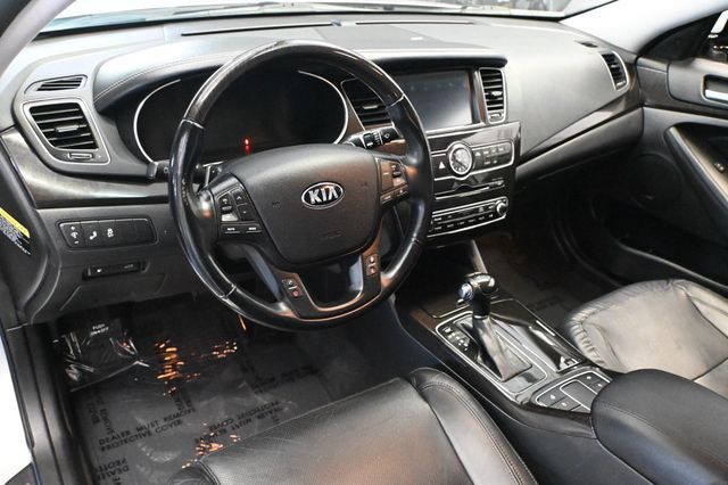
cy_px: 242
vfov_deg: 43.6
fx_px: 606
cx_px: 364
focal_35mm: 30
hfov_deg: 62.0
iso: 12800
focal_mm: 20
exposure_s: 1/60
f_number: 3.8
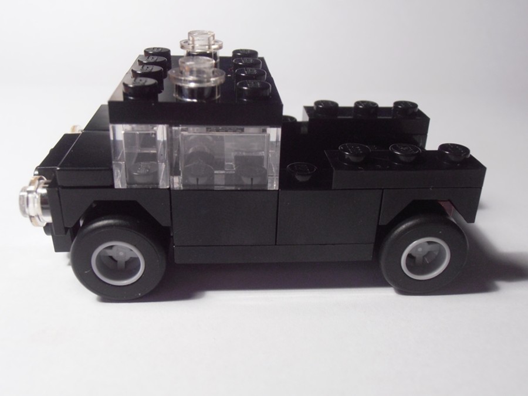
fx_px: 564
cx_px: 264
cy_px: 198
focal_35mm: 37
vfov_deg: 38.7
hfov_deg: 50.1
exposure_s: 1/20
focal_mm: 6.61
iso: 125
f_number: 3.9
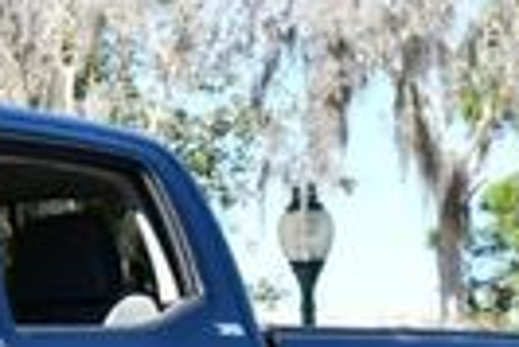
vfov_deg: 7.1
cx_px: -484
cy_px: 423
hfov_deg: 10.0
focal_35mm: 192
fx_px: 2771
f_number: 7.1
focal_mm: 20
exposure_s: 1/250
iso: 200
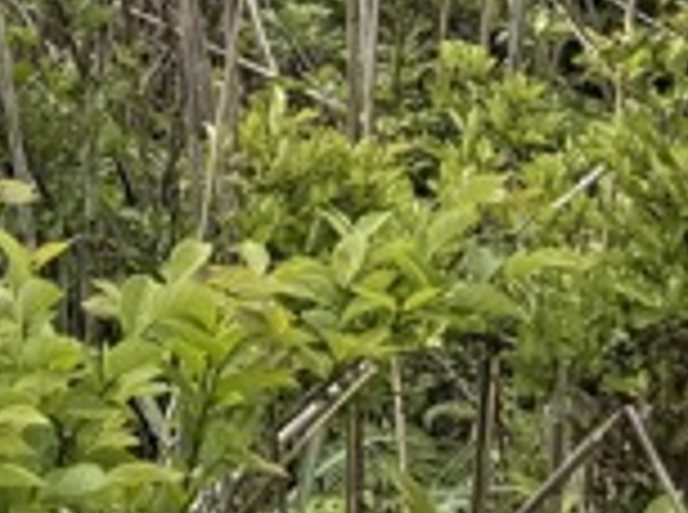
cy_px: -999
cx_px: -589
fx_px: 3192
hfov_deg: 11.3
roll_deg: -0.7
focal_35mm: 161
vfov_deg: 8.0
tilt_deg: +12.0
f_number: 1.78
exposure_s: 1/7353
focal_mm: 6.76
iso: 80
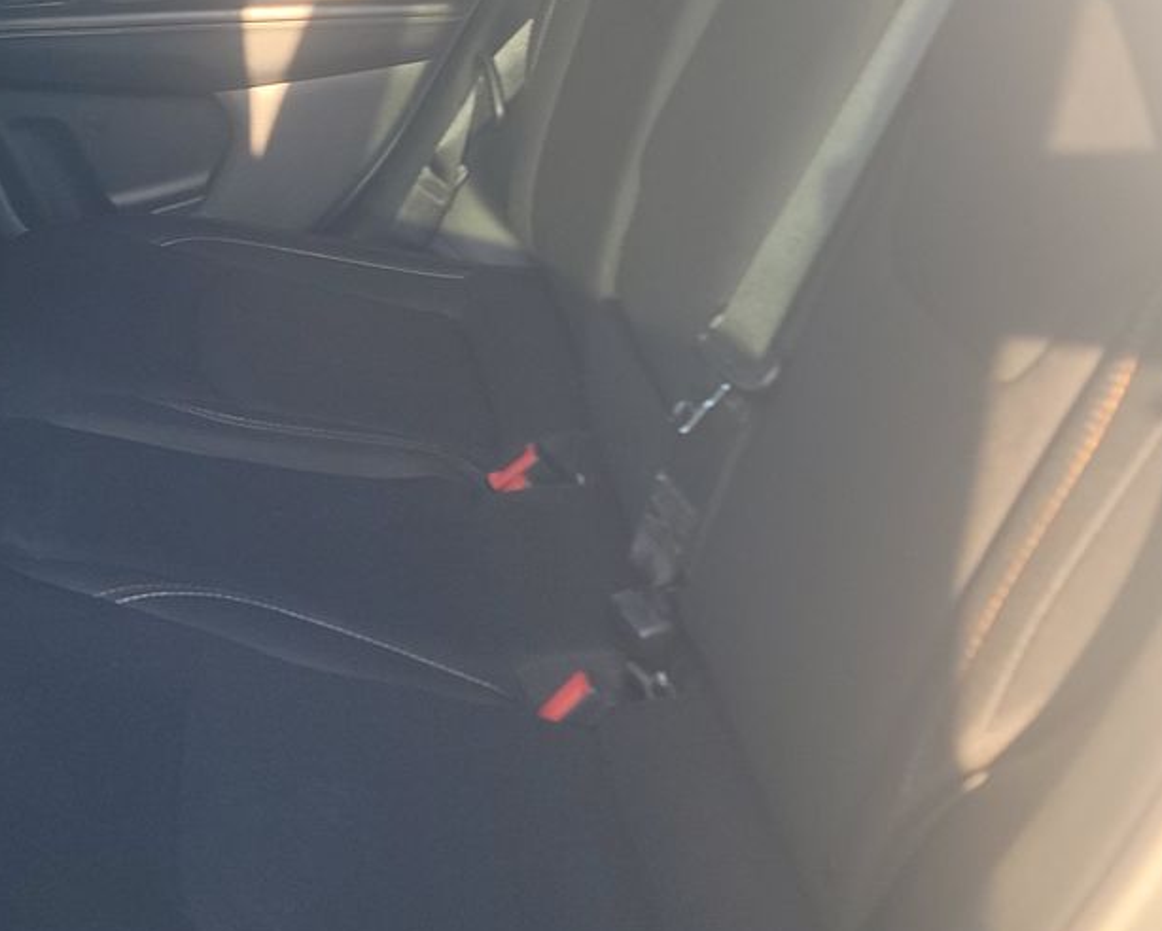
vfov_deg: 24.8
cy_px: 246
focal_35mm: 61
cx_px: 70
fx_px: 2099
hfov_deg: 29.4
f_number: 1.8
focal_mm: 6.7
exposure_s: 1/59
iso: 61
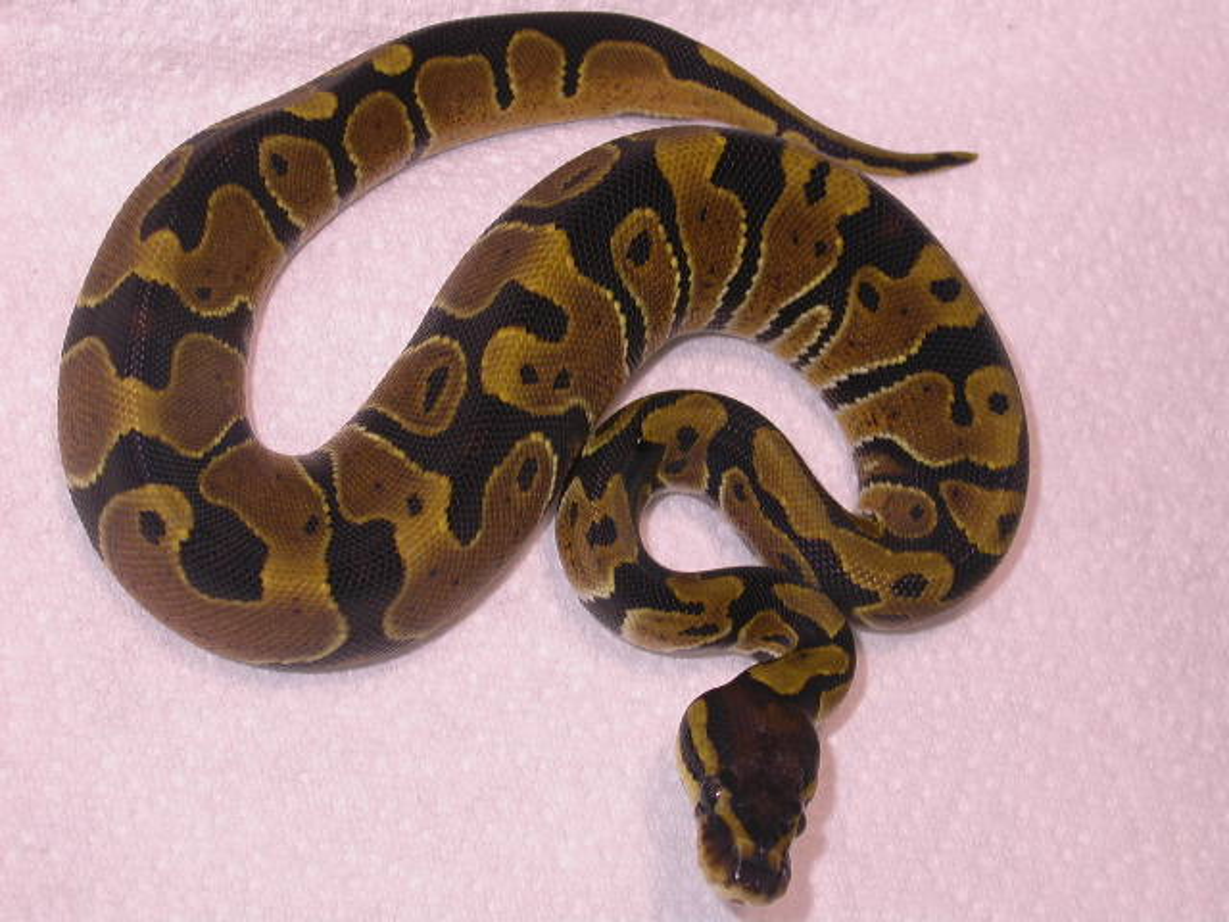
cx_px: 614
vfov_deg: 14.5
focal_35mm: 102
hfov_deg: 19.3
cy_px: 461
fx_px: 3621
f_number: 4
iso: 100
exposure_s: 1/60.3
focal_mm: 21.1
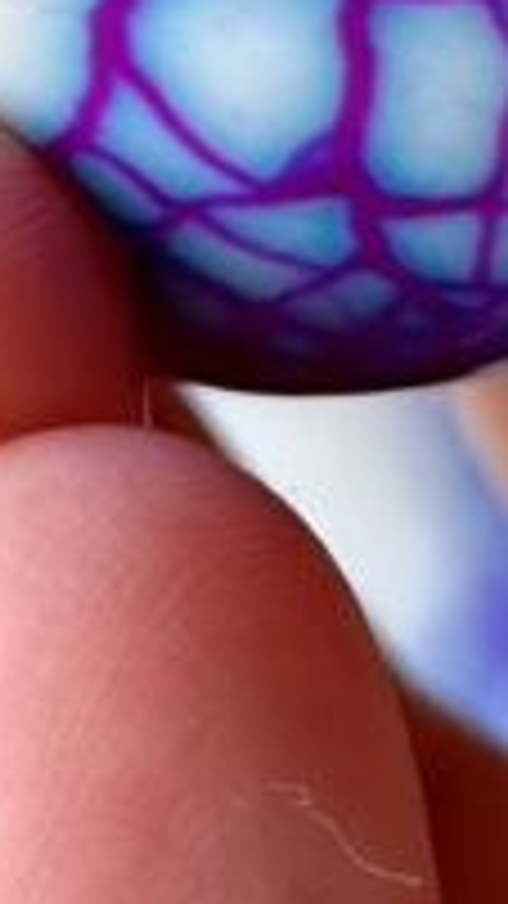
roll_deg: -2.7
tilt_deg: -33.3
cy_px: -814
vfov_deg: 7.8
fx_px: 6373
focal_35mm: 266
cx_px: 225
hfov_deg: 4.6
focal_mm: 6.86
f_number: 1.78
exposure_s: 1/120
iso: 100
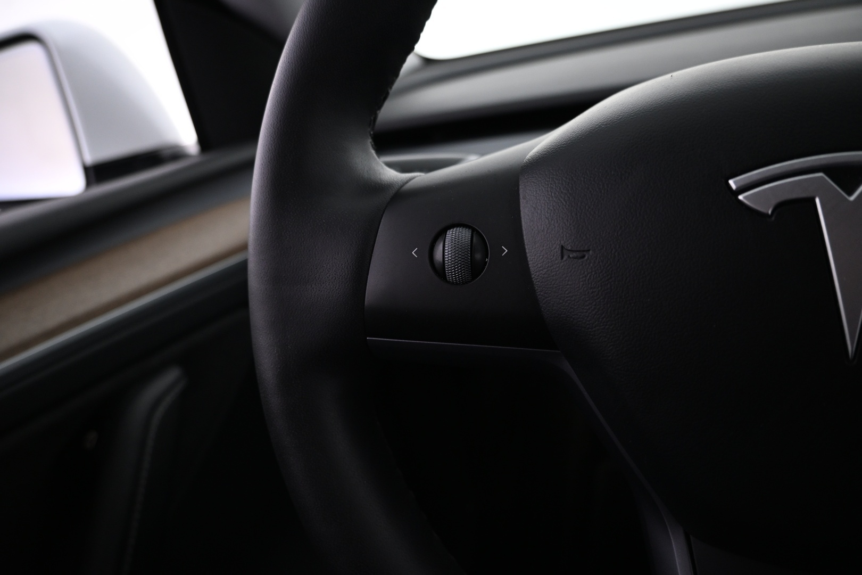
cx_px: 431
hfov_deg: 73.7
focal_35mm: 24
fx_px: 575
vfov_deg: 53.1
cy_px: 288
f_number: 3.5
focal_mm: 16
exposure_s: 1/25
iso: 800
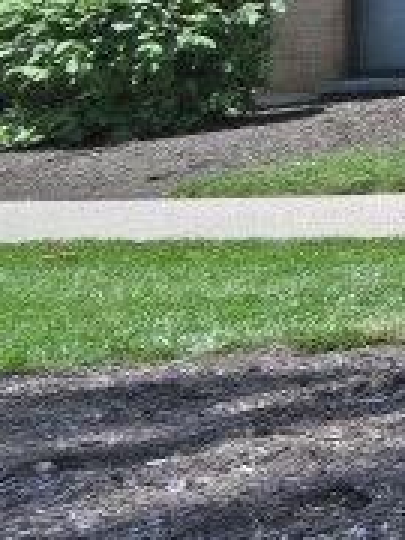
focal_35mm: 112
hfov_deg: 5.7
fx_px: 1747
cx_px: 2235
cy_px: -327
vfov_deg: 15.8
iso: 110
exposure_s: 1/160
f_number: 11
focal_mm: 14
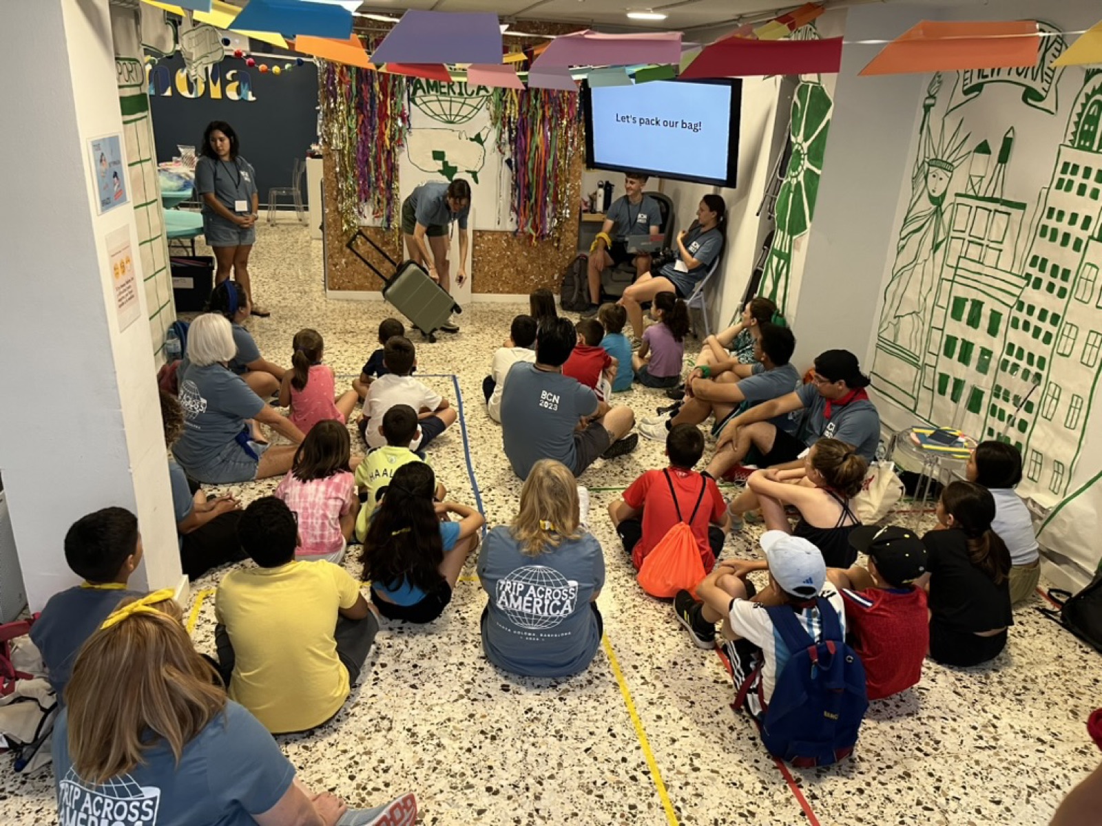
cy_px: 413
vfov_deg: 53.1
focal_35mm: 26
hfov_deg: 67.3
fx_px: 828
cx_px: 551
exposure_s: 1/60
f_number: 1.6
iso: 160
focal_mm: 5.1
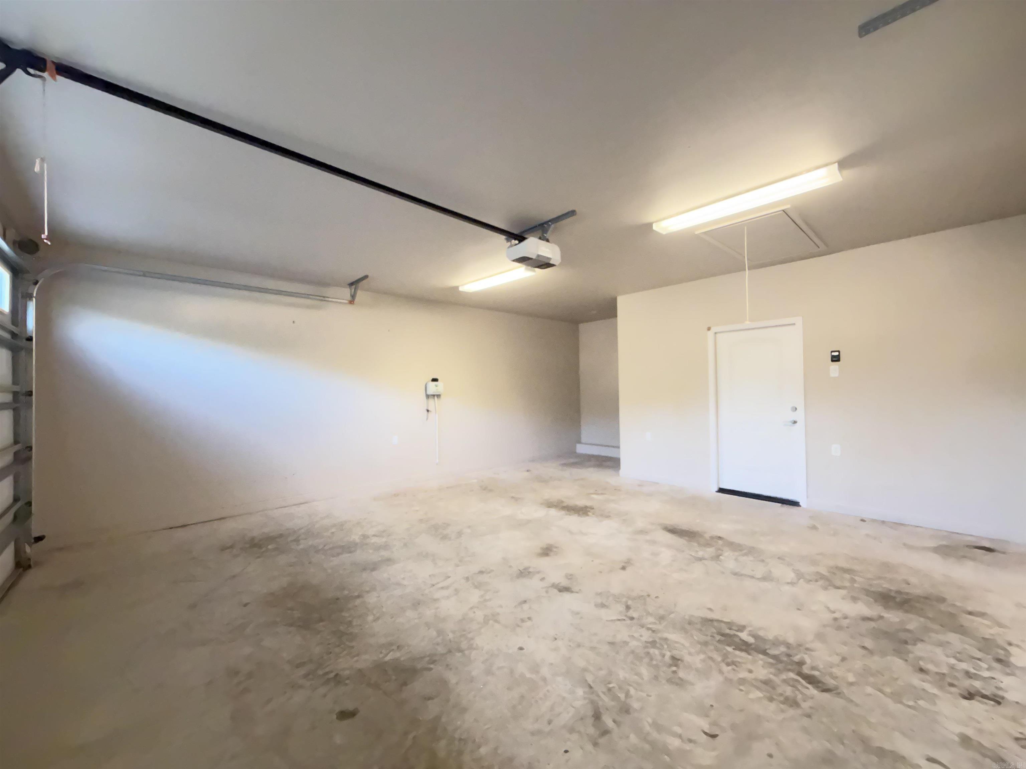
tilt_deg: +0.6
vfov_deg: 85.7
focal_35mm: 14
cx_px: 513
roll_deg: +1.7
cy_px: 384
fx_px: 415
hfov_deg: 102.1
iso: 640
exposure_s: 1/60
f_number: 2.2
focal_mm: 2.22
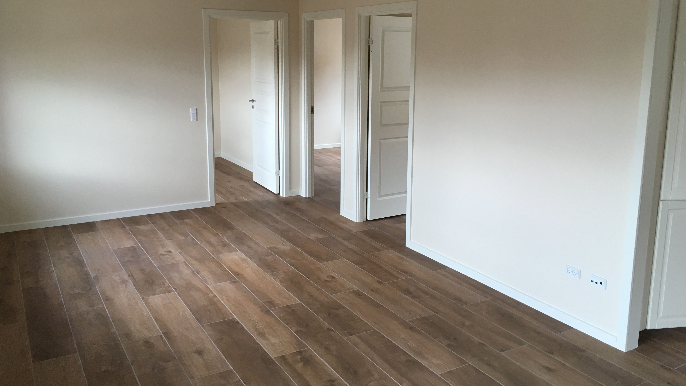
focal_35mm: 32
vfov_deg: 36.6
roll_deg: -0.1
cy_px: 160
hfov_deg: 61.0
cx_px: 345
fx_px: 582
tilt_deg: -9.3
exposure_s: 1/33
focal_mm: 4.15
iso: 40
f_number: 2.2
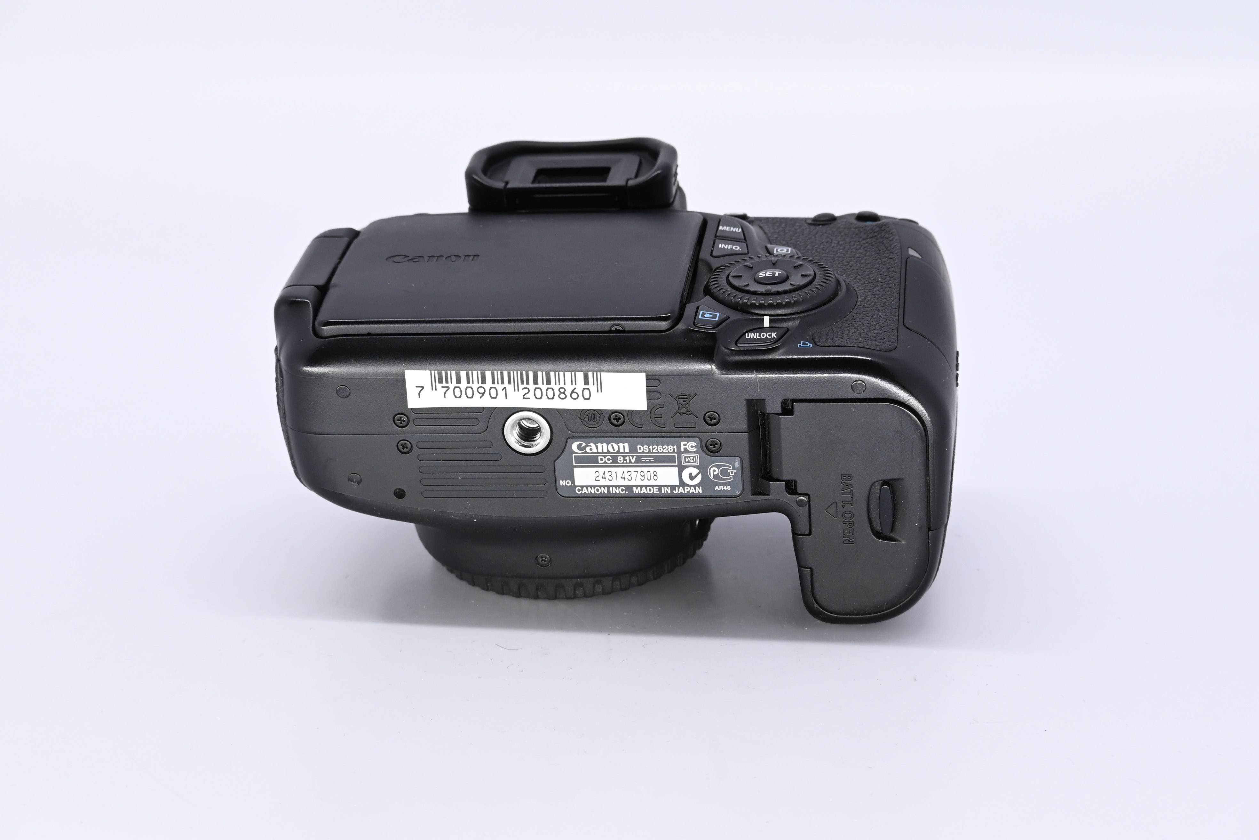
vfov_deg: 18.2
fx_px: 2623
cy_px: 420
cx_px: 630
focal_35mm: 75
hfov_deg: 27.0
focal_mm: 50
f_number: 9
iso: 500
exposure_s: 1/160
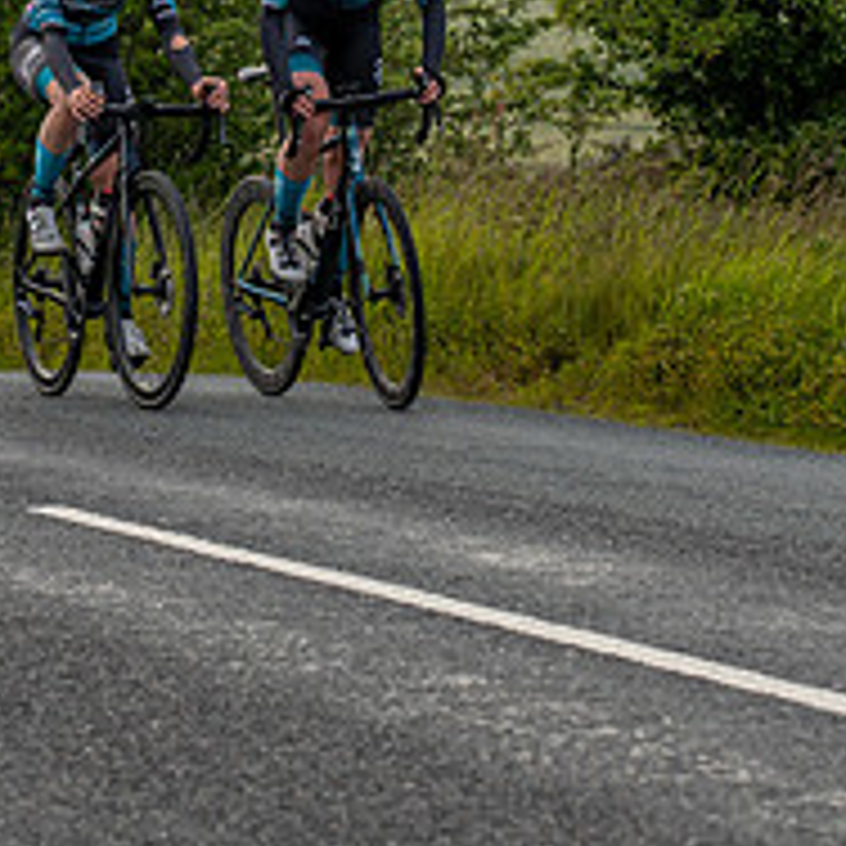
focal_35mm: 197
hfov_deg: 8.9
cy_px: 74
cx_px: 266
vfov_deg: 8.8
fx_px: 5447
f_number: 5.6
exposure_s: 1/500
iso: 200
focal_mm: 75
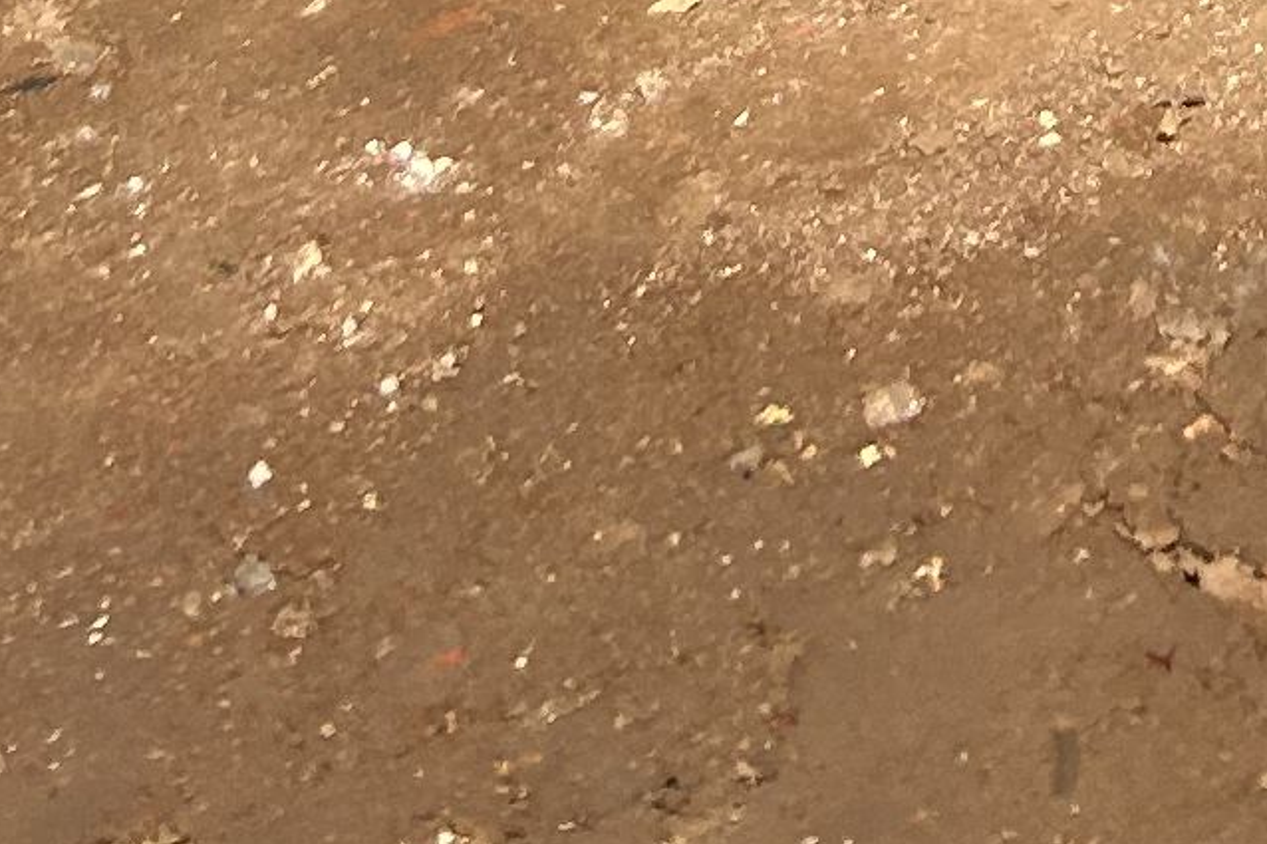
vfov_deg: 6.1
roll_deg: +1.0
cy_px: -3009
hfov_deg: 11.9
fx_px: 6016
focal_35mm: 171
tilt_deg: -9.2
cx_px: 1287
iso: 50
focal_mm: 5.7
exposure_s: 1/4274
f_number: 1.5
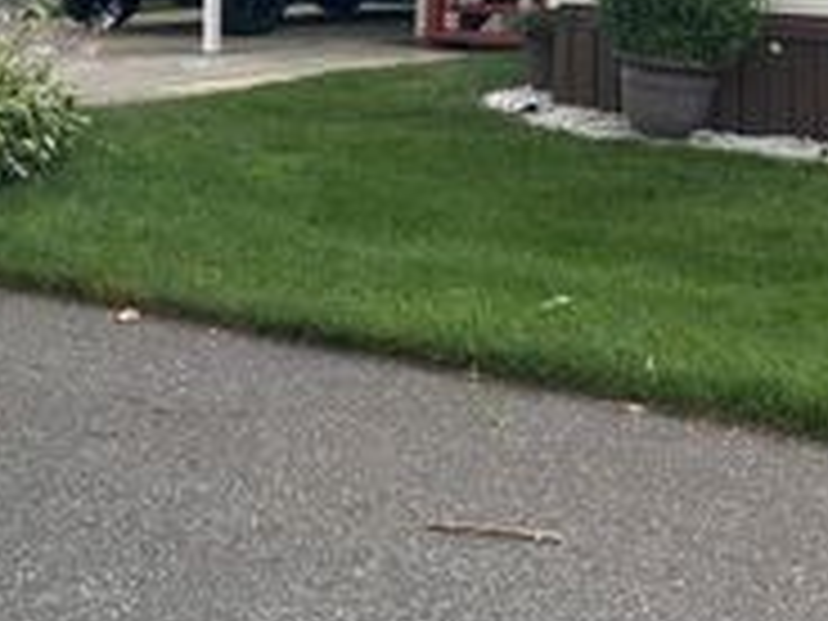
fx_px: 2009
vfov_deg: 16.8
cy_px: -115
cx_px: 868
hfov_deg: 22.2
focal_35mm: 84
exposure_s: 1/903
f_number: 1.6
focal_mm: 5.96
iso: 50
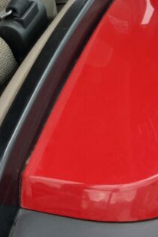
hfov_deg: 12.9
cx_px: -88
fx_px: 658
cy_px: -2
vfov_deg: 19.8
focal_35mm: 100
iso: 16
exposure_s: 1/172
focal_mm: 3
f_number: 1.8
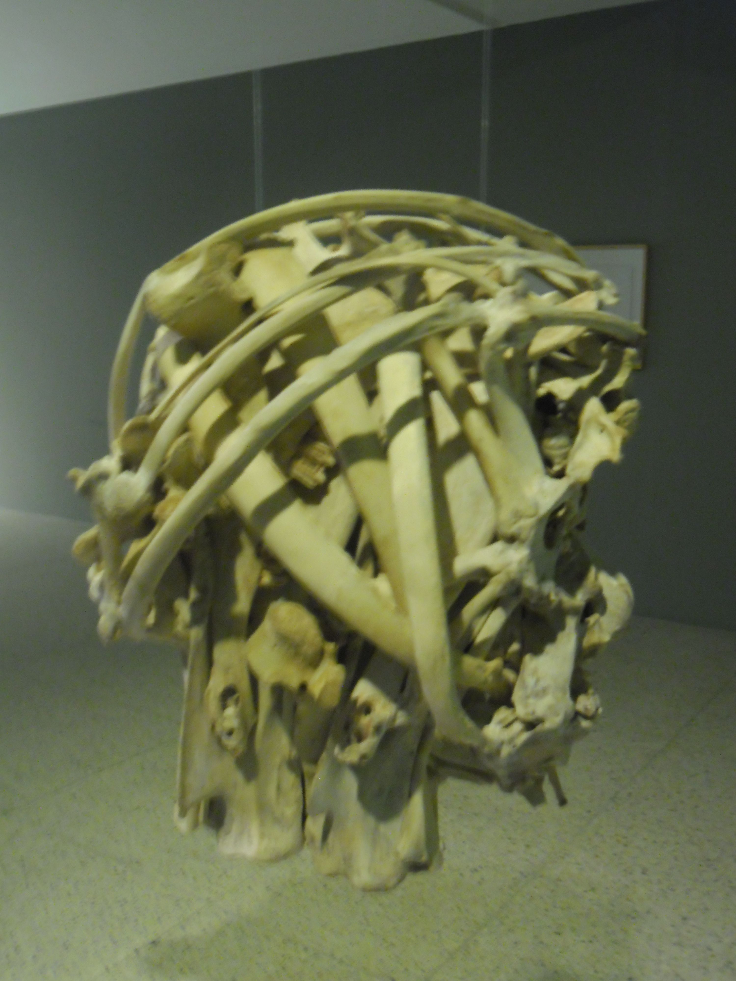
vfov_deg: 50.1
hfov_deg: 38.7
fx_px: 1049
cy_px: 490
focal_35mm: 37
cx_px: 368
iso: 400
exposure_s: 1/1.33
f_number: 4
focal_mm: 6.6
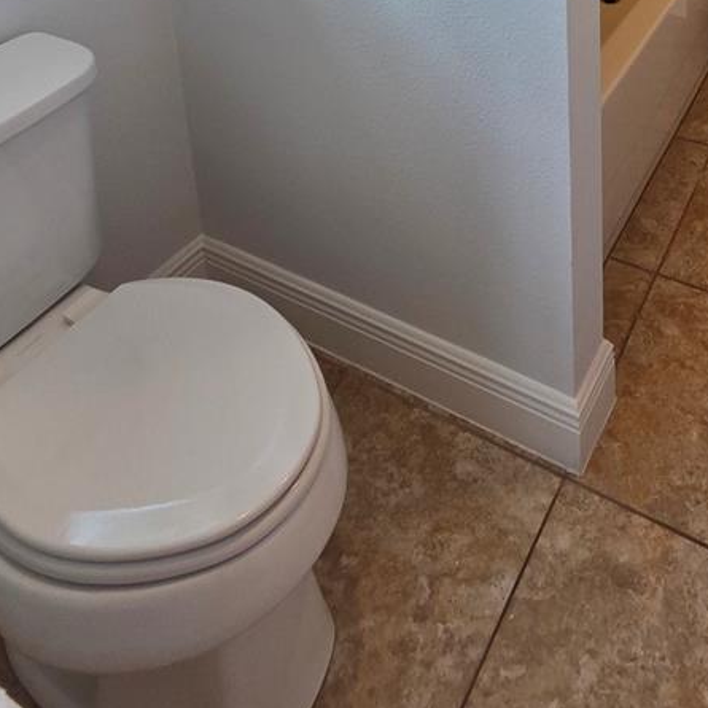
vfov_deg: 35.5
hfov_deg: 49.0
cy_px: -215
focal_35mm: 31
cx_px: 582
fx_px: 717
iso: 80
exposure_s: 1/120
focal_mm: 2.2
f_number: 2.2
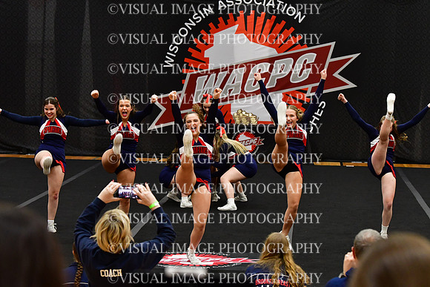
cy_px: 144
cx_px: 215
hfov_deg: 19.5
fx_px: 1254
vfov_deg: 13.0
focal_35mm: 105
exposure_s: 1/500
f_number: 4
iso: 4000
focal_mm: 70
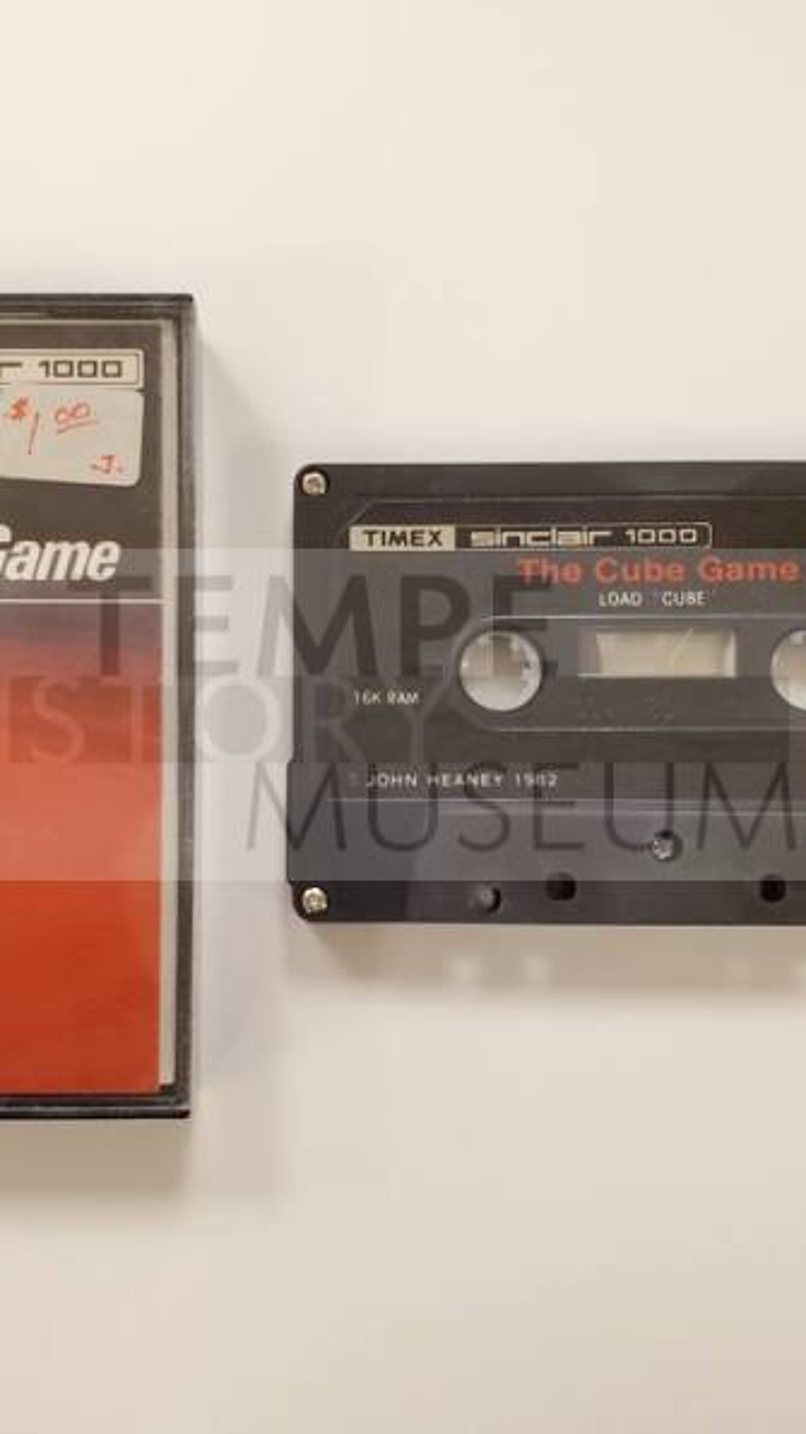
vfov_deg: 52.8
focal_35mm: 38
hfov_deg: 31.1
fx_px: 1445
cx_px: 327
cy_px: 715
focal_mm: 4.3
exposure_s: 1/40
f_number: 2.4
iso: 250
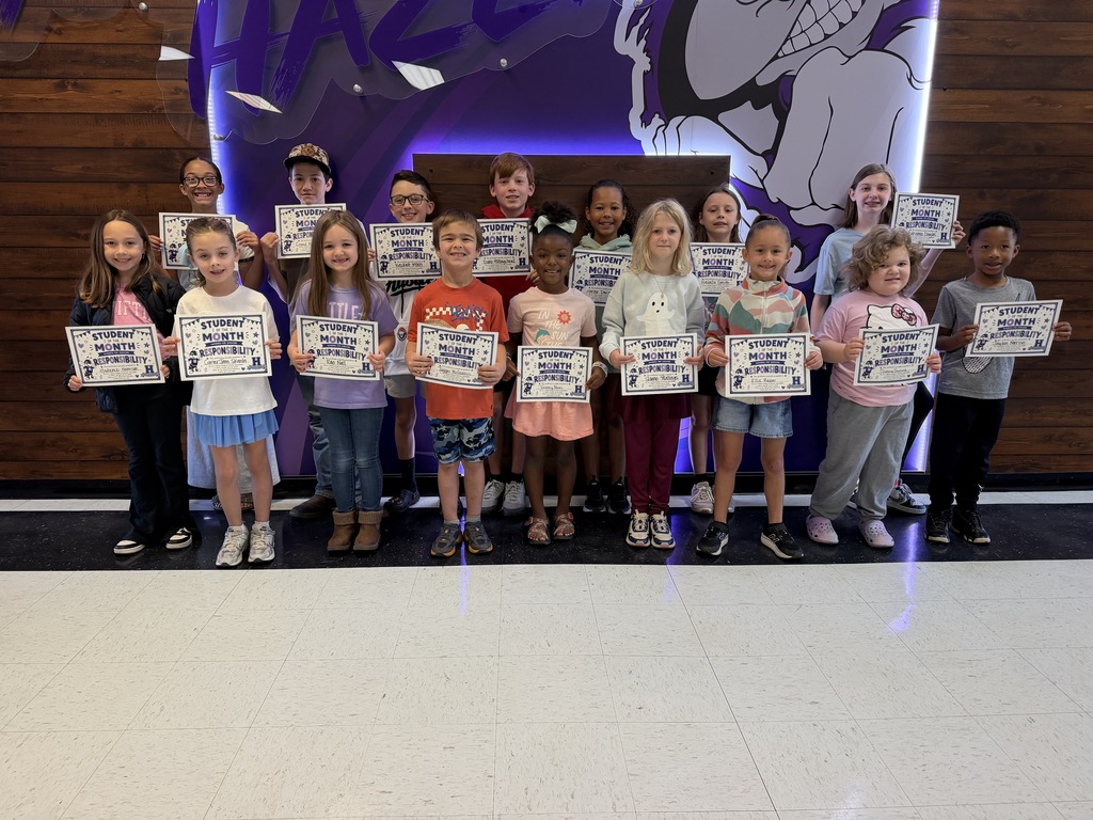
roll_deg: +0.1
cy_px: 410
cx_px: 546
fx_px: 758
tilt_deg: -13.5
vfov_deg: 56.8
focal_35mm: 24
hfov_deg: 71.6
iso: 250
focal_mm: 6.76
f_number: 1.78
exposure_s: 1/60
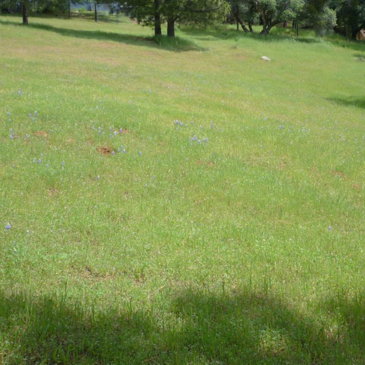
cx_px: 239
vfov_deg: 36.5
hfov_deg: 36.5
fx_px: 549
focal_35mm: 46
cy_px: 132
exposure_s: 1/500
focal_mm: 5.2
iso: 80
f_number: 3.3
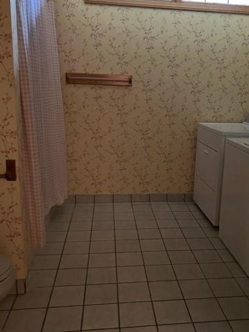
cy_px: 155
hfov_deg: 41.5
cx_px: 155
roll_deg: -0.4
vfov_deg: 53.9
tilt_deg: -12.5
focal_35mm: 34
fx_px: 326
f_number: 1.5
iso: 640
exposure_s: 1/30
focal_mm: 5.7
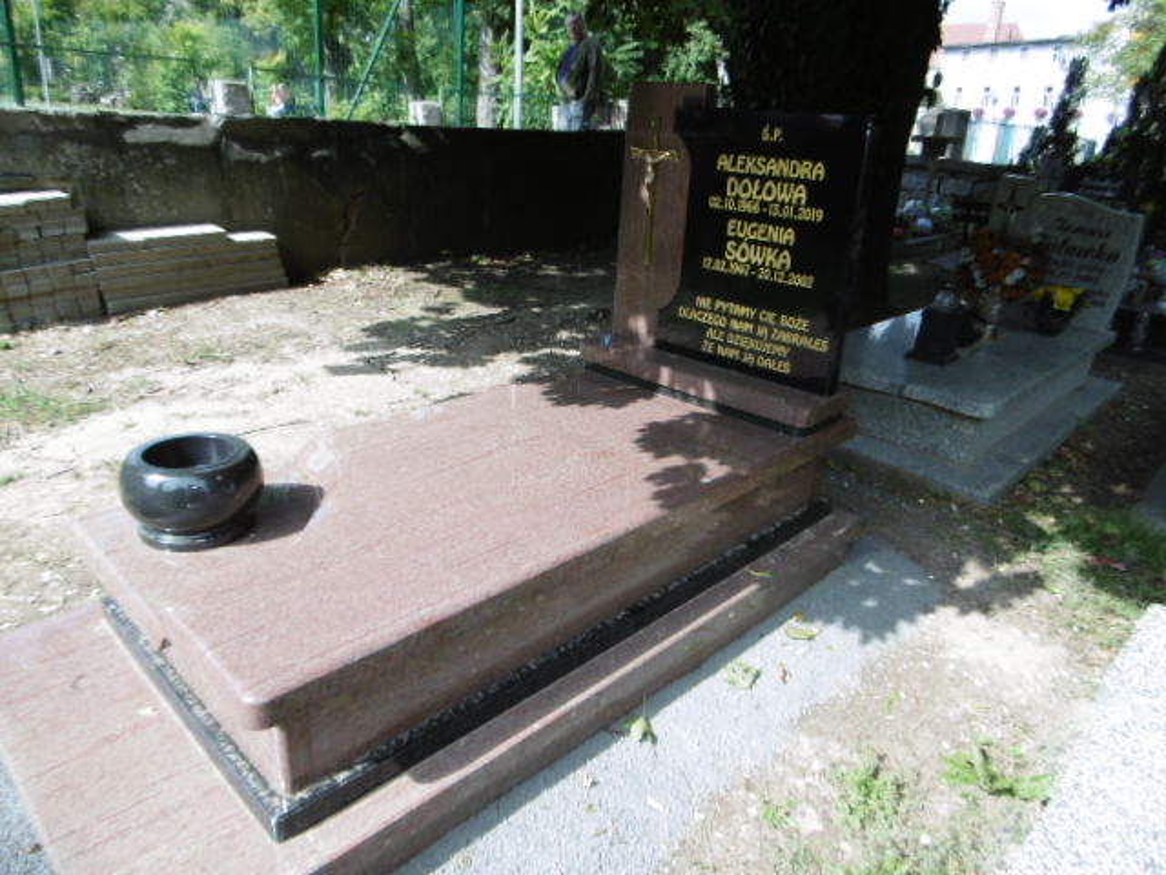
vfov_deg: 56.8
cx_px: 583
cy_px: 438
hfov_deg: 71.6
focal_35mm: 24
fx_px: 808
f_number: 3.1
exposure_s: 1/320
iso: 100
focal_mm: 4.3
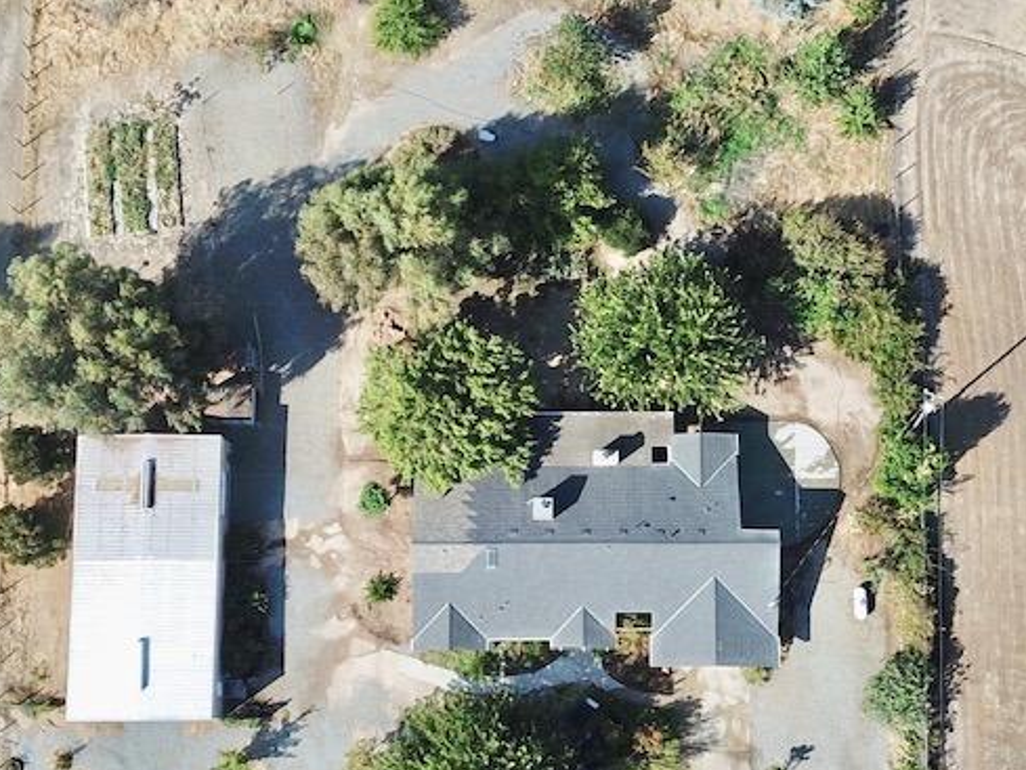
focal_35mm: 34
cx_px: 527
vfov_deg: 41.6
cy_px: 468
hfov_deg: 53.9
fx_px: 1008
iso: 100
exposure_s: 1/1227
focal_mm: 4.73
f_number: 2.2
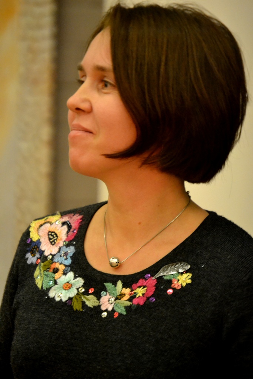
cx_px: 126
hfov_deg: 5.0
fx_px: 2924
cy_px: 190
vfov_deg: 7.4
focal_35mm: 278
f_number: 5.6
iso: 3200
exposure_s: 1/60
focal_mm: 185
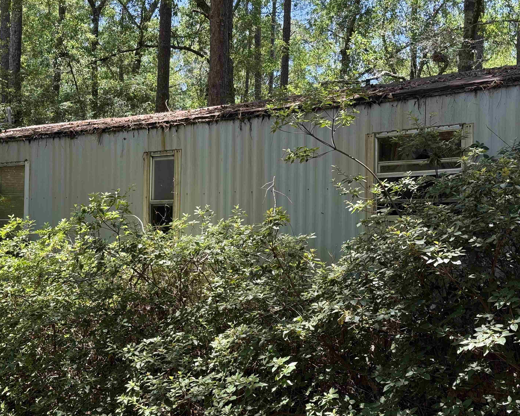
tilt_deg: +3.2
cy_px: 208
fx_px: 785
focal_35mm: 51
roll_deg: +0.2
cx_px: 259
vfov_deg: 29.7
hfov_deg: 36.7
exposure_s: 1/343
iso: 64
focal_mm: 6.76
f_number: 1.78
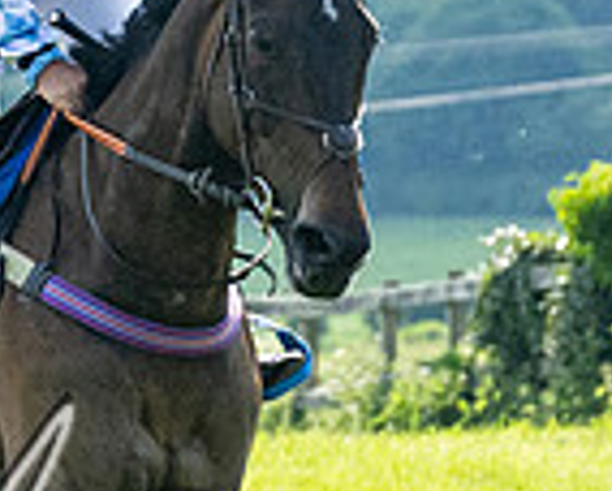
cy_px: 84
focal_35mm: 1077
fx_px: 19534
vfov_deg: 1.4
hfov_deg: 1.8
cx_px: 109
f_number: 5
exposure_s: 1/3200
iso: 400
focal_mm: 110
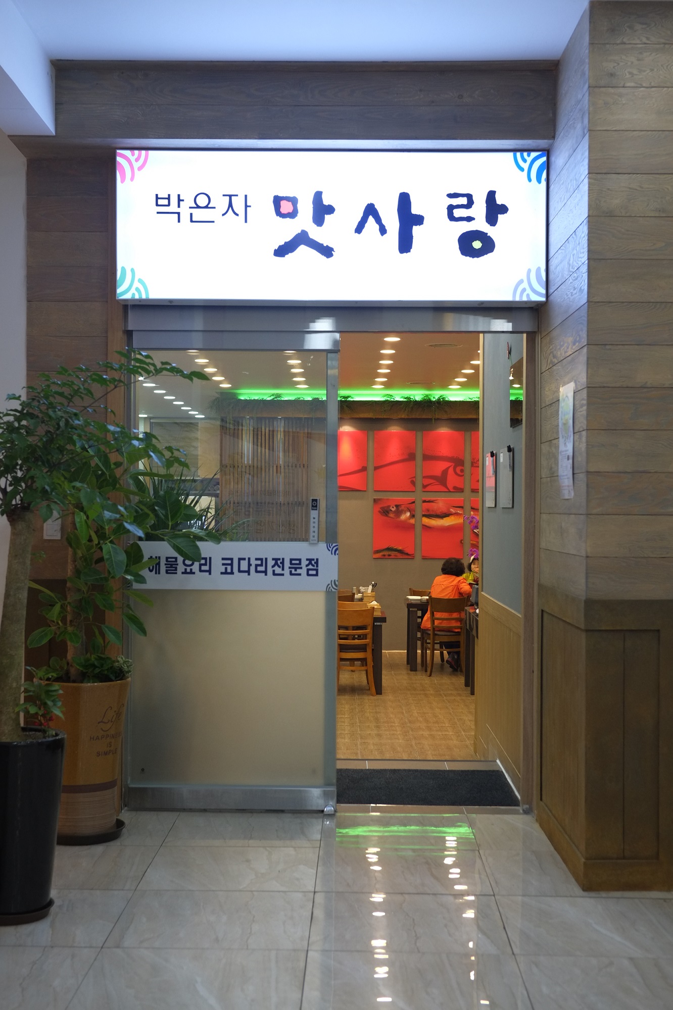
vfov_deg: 41.1
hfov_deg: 28.1
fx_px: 1347
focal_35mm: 48
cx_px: 336
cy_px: 505
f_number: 3.6
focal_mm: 32
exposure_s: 1/125
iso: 800
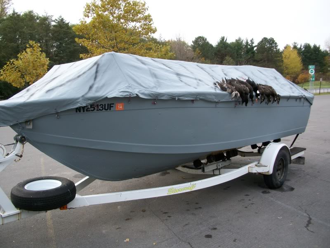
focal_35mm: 35
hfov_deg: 52.6
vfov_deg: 40.7
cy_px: 124
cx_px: 165
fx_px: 334
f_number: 3.1
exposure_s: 1/320
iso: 80
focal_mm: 6.3
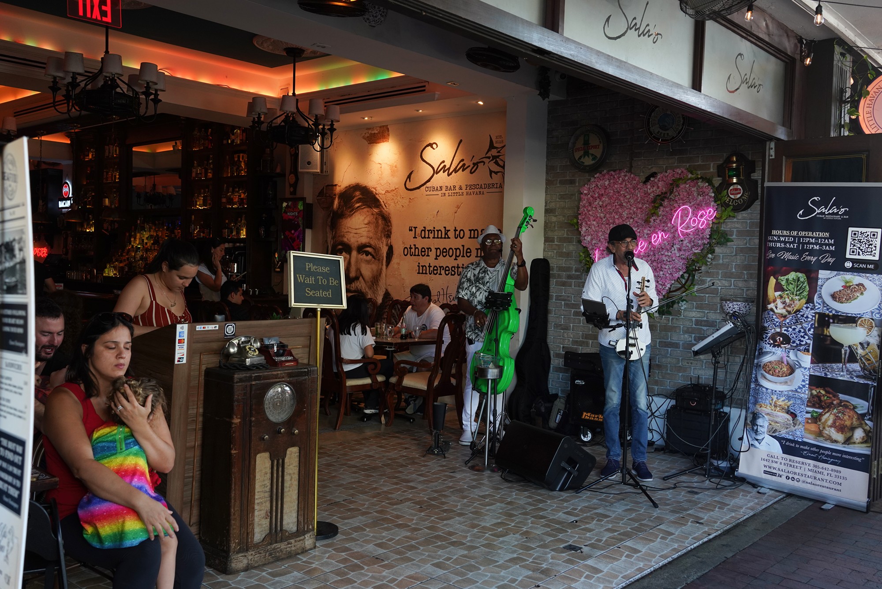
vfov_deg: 41.1
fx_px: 784
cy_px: 294
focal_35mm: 32
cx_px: 441
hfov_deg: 58.7
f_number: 6.3
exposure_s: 1/100
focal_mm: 32
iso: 800
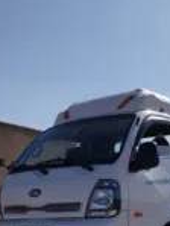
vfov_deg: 24.0
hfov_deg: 18.9
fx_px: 510
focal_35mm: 78
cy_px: 221
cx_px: 115
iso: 100
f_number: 1.8
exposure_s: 1/4059
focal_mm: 4.75
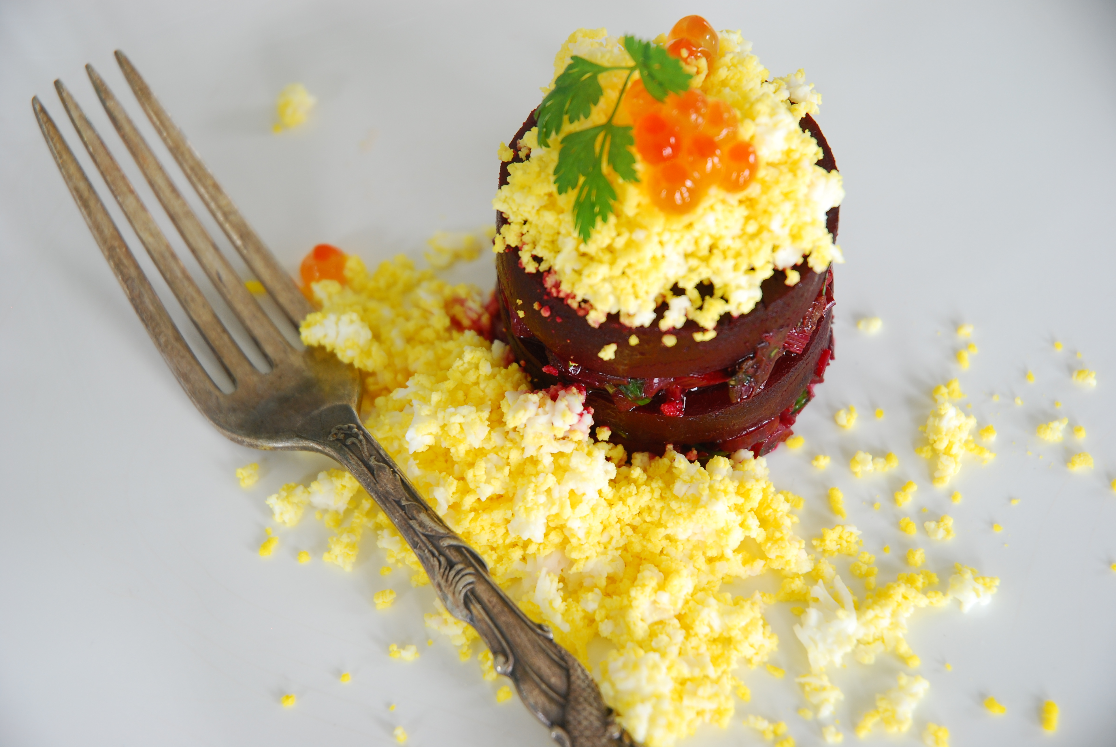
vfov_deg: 13.1
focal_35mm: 105
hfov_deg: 19.4
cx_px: 558
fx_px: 3259
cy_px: 374
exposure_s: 1/6
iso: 160
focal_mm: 70
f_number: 5
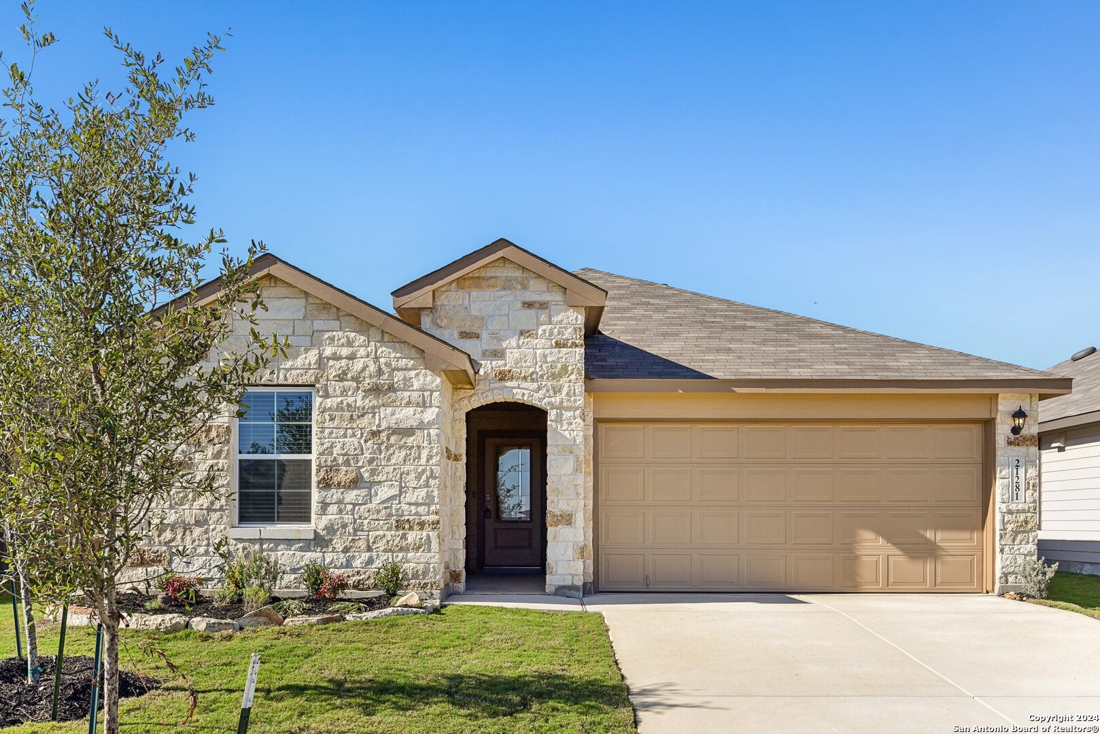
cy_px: 367
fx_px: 886
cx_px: 550
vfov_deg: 45.0
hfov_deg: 63.6
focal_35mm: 29
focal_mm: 29
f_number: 8
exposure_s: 1/640
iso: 400
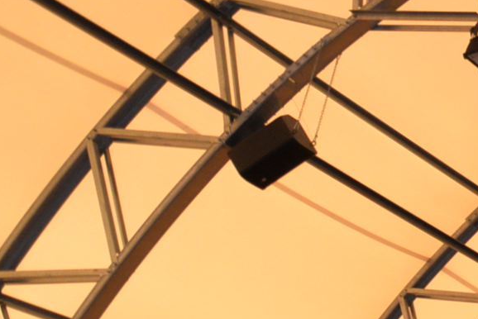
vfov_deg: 9.9
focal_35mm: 125
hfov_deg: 12.1
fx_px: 1660
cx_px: 1241
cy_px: 708
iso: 1000
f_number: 5
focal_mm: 24
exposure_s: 1/200
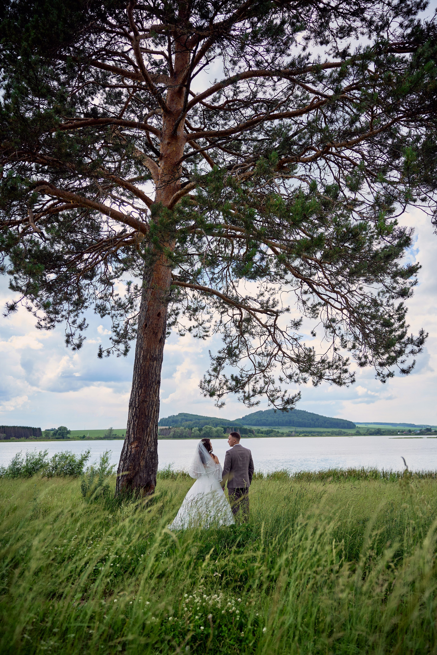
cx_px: 218
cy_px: 328
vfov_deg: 65.5
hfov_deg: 46.4
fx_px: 510
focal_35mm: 28
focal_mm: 28
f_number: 2.8
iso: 320
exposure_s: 1/2000
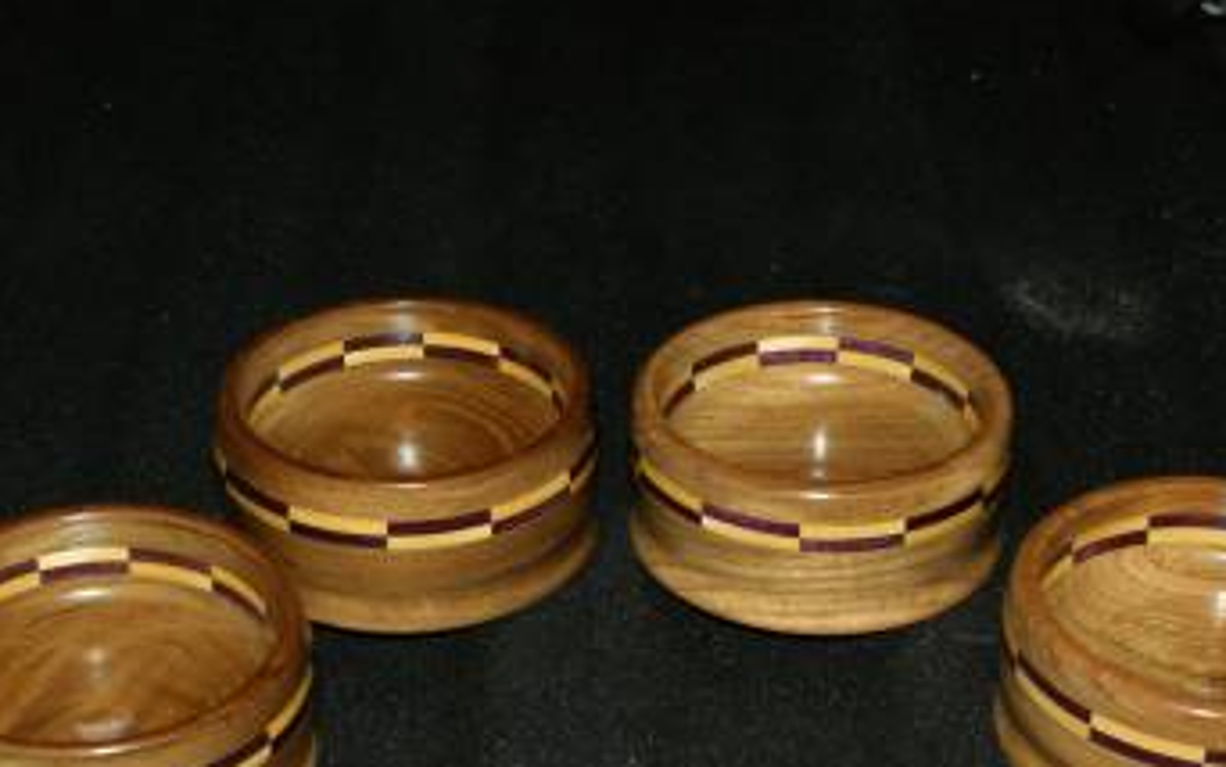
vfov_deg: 17.4
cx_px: 613
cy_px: 473
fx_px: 2507
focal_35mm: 75
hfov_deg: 27.5
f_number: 5.6
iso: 400
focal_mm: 28
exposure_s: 1/60
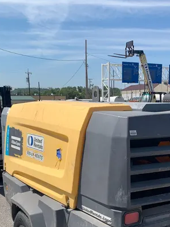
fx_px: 314
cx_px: 112
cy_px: 175
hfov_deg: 30.1
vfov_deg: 38.4
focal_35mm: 48
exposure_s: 1/2681
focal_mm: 4.25
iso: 25
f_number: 1.8
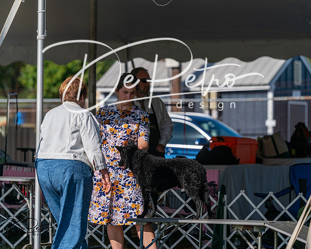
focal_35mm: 225
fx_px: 2072
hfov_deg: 8.6
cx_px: 156
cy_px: 124
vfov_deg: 6.9
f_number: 4.5
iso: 100
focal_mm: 200
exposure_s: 1/1250
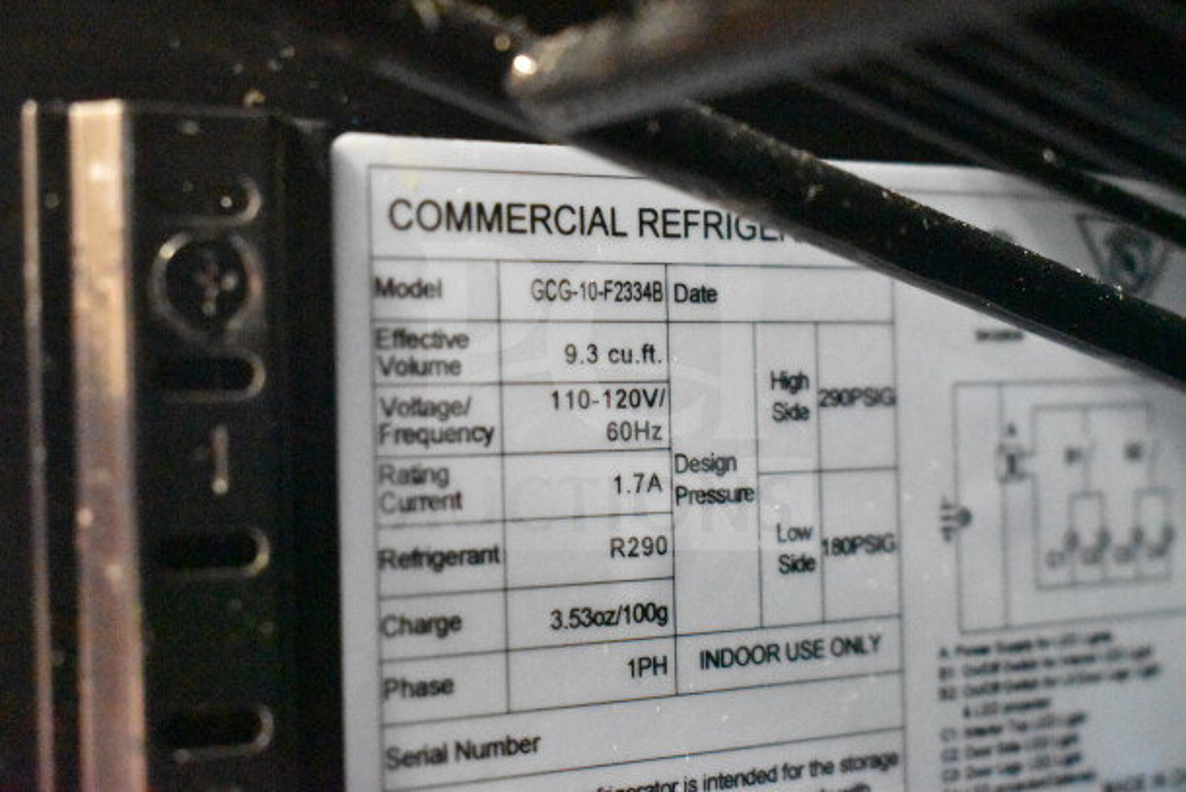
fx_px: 1977
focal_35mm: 60
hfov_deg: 33.4
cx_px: 593
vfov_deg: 22.6
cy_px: 396
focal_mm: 40
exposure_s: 1/30
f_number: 4.8
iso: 25600
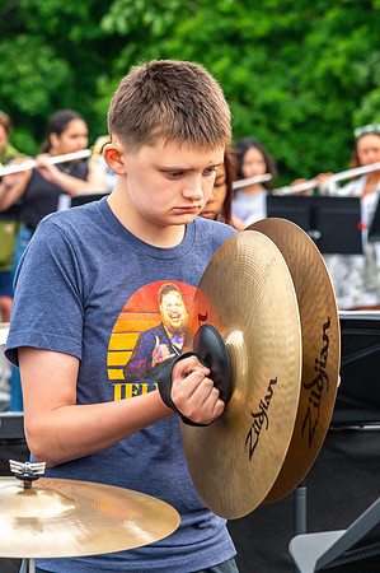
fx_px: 3141
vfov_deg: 10.4
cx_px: 169
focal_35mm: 198
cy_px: 258
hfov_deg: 6.9
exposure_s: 1/200
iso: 1250
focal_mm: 120
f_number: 8
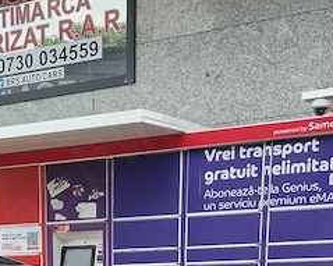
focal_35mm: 94
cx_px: -15
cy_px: 510
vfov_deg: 14.1
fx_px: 926
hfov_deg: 19.7
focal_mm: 5.4
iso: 50
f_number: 1.8
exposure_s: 1/1184
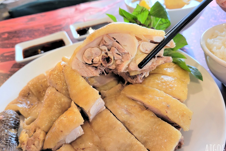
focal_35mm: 28
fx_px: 176
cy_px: 69
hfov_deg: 65.5
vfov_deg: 46.4
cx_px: 115
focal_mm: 5.4
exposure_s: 1/119
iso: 200
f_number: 1.8
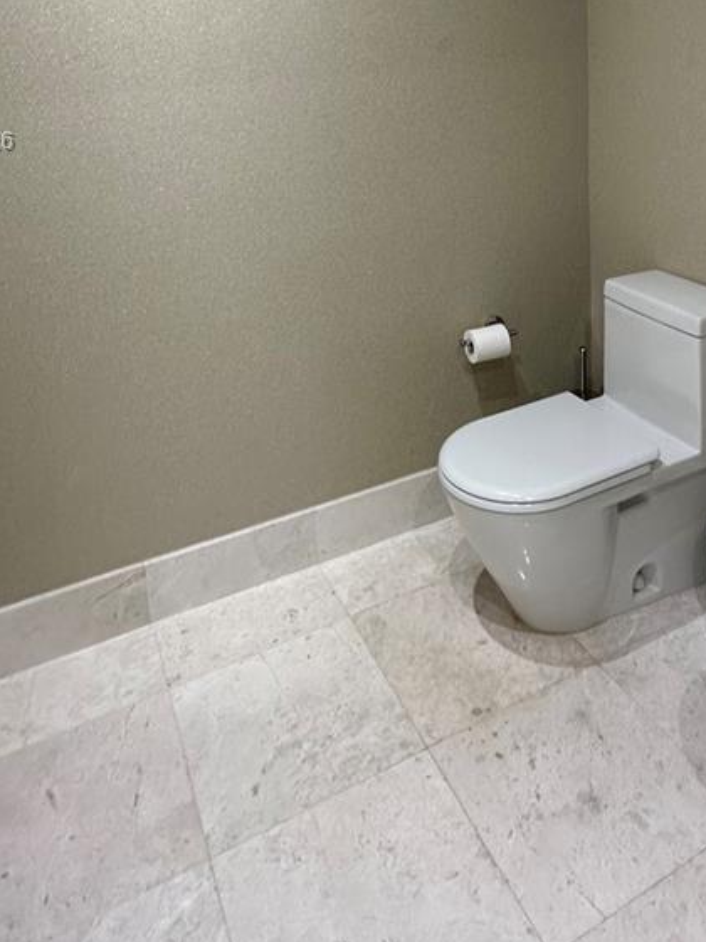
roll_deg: +1.9
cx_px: 459
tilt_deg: -5.8
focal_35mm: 30
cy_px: 143
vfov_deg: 54.3
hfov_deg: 46.2
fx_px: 816
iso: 160
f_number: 2.2
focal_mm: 2.22
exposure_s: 1/60
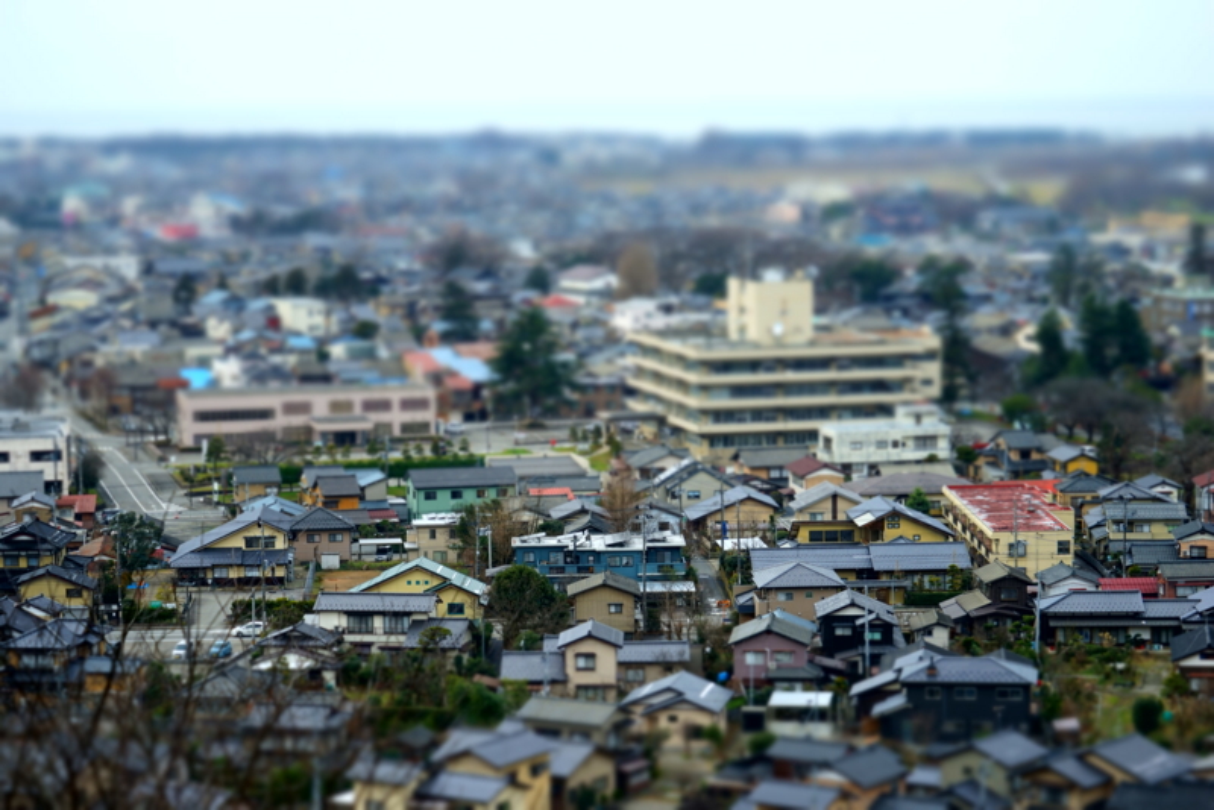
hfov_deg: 22.1
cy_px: 405
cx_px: 607
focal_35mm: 92
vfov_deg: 14.9
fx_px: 3103
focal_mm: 92
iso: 125
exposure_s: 1/90
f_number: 5.6
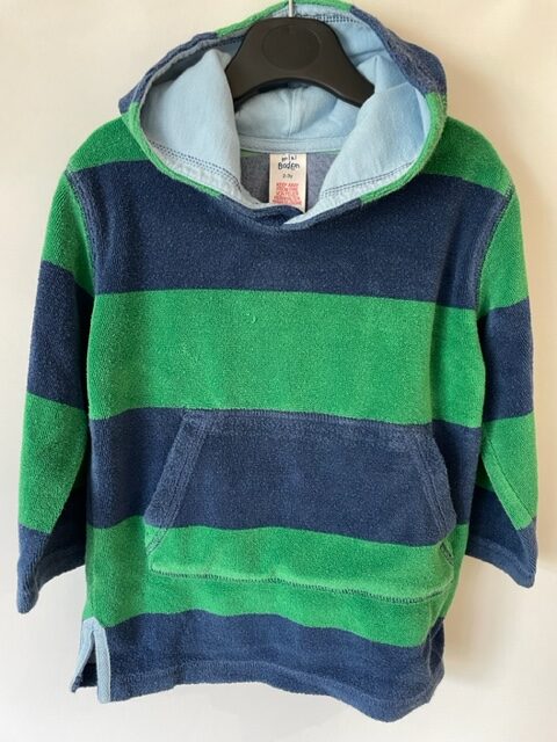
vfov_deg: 67.3
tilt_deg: -11.2
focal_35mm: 26
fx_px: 558
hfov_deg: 53.1
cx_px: 278
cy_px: 371
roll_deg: -1.2
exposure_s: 1/50
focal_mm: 4.2
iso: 320
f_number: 1.6
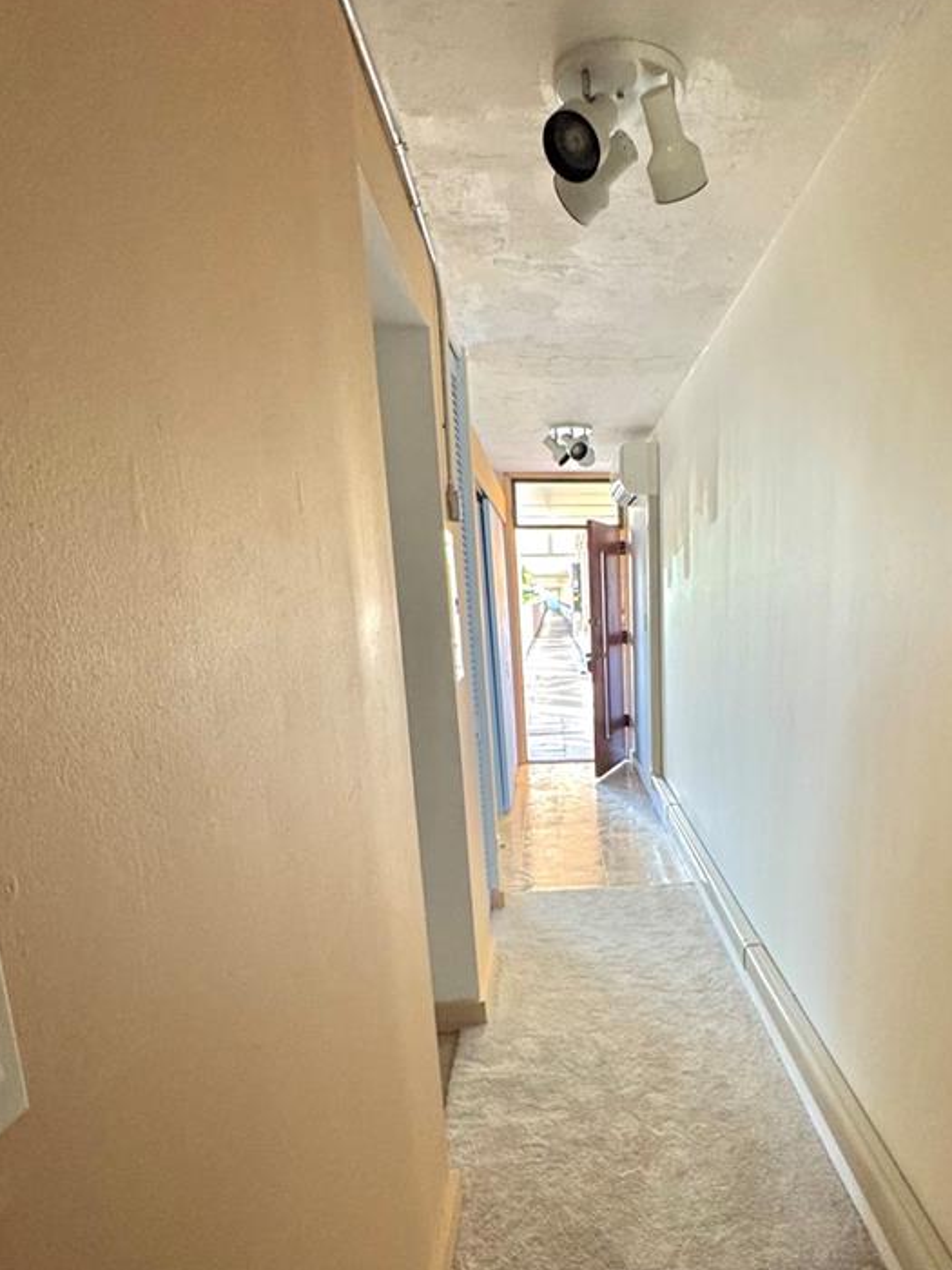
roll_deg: +1.8
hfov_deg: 55.0
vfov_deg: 69.8
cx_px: 671
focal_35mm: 24
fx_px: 880
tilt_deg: -17.6
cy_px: 835
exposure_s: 1/60
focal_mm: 2.22
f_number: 2.2
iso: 400
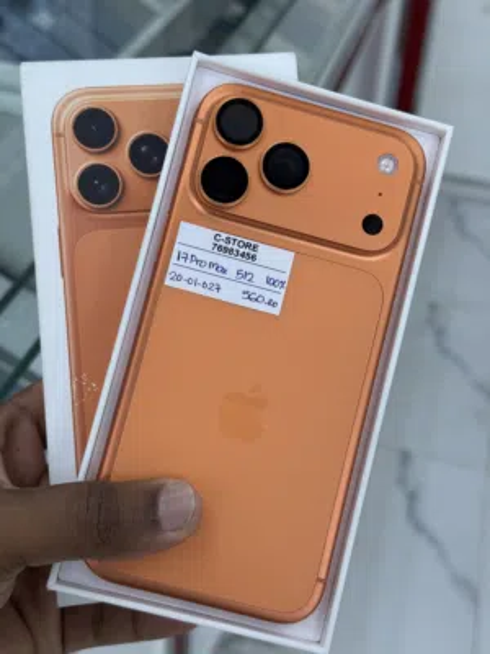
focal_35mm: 48
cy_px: 327
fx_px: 906
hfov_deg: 30.3
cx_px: 245
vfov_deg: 39.7
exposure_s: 1/672
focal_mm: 6.76
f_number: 1.78
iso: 64
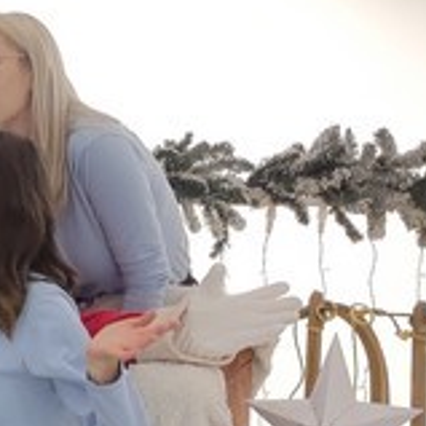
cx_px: 166
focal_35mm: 142
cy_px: 455
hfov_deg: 12.3
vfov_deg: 12.1
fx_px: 1977
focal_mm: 4.7
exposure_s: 1/50
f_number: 1.79
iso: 288
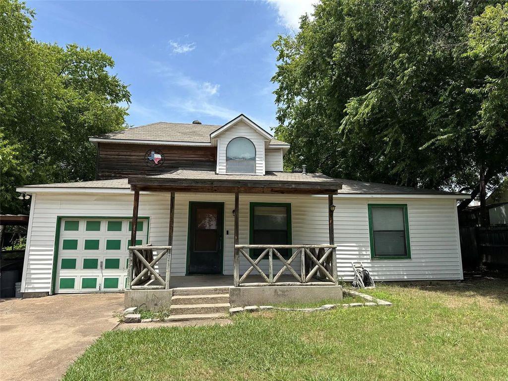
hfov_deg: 71.6
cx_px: 254
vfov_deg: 56.8
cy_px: 190
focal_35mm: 24
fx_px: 352
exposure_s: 1/3058
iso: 80
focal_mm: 6.86
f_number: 1.78
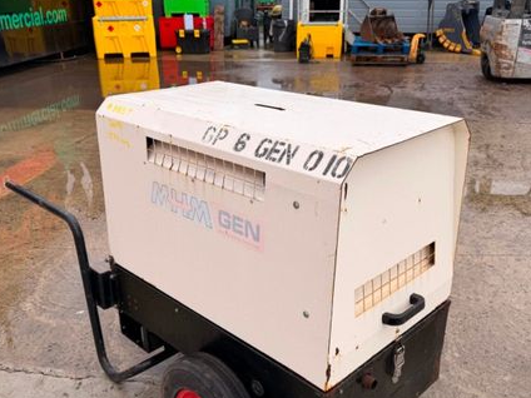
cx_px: 269
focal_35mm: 34
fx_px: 522
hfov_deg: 54.0
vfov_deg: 41.7
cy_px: 233
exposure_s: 1/2907
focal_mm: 6.76
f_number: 1.78
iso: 80
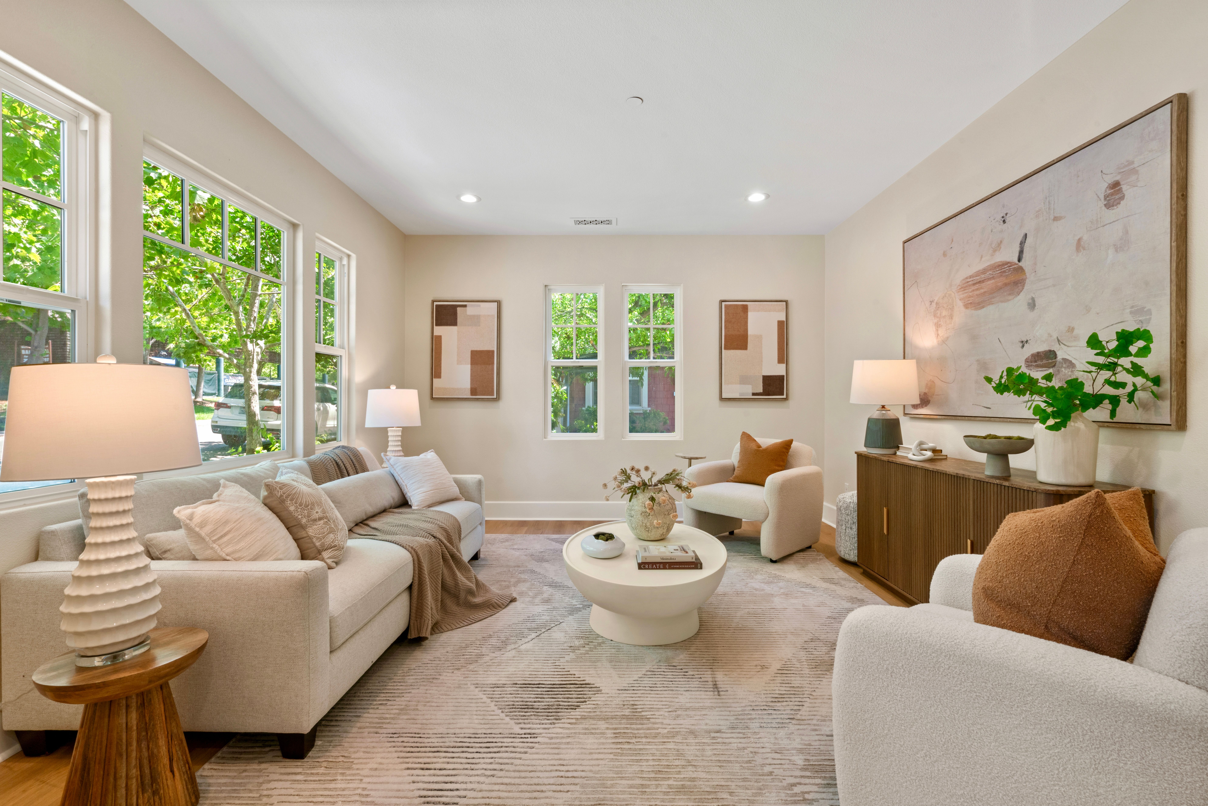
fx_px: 537
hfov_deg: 96.7
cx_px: 604
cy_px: 403
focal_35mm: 16
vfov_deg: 73.8
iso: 400
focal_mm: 16
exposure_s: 1/3
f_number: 16
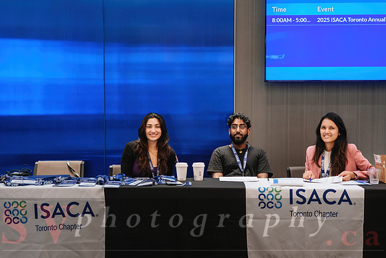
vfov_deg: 24.6
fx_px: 589
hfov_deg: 36.3
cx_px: 193
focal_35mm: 55
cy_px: 142
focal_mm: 33.2
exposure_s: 1/60
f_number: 2.8
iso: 800
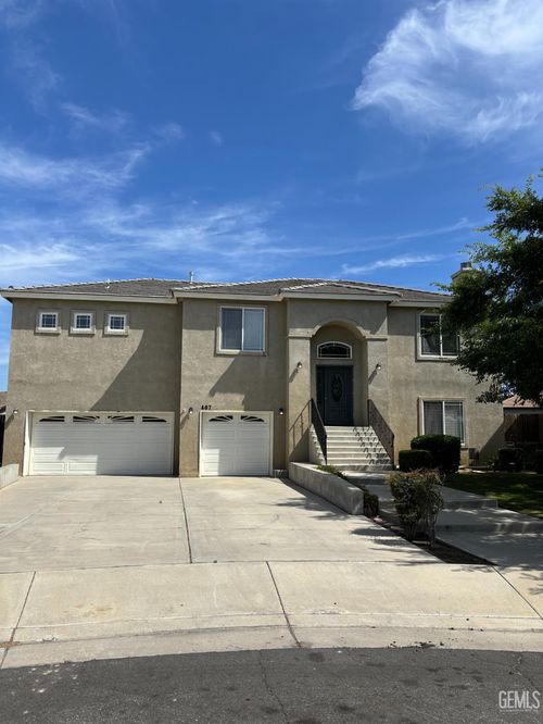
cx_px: 272
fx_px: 543
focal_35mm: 26
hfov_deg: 53.1
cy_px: 362
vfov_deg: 67.3
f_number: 1.6
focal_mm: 5.96
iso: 50
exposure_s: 1/4255
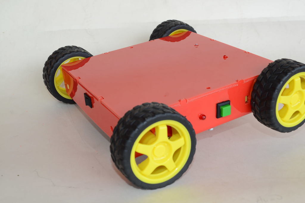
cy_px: 102
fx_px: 407
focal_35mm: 48
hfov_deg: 41.1
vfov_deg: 28.1
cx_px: 152
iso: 220
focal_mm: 32
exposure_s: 1/40
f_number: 10
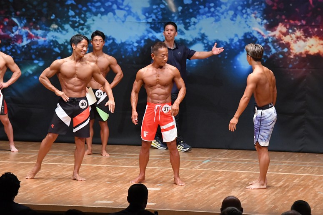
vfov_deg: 6.1
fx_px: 2018
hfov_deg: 9.2
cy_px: 108
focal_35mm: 225
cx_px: 162
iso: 8000
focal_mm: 150
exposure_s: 1/400
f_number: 5.6
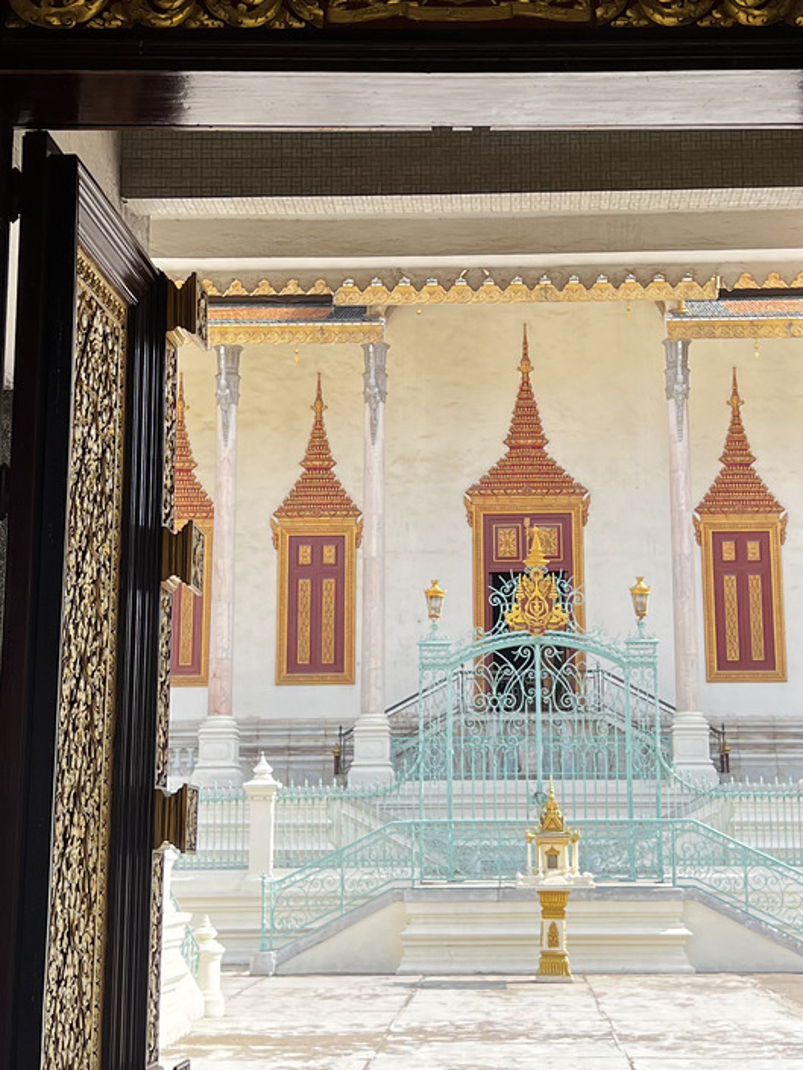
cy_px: 452
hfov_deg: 24.8
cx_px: 461
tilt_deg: +12.6
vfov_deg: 32.6
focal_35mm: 59
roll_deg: +0.3
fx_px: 1824
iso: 50
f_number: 1.5
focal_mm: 5.7
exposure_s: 1/1412
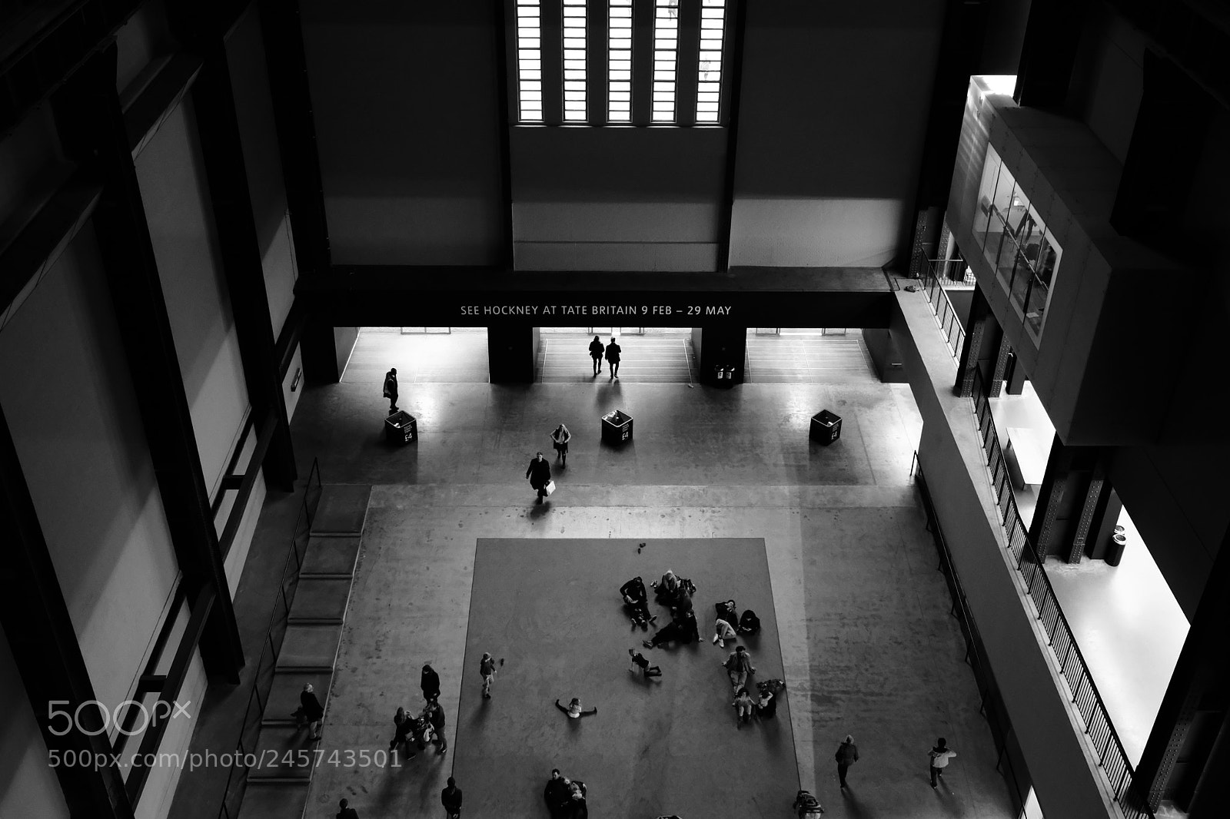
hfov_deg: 54.4
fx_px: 1196
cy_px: 410
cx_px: 615
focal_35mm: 35
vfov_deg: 37.8
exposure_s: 1/60
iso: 3200
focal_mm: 23
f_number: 2.8
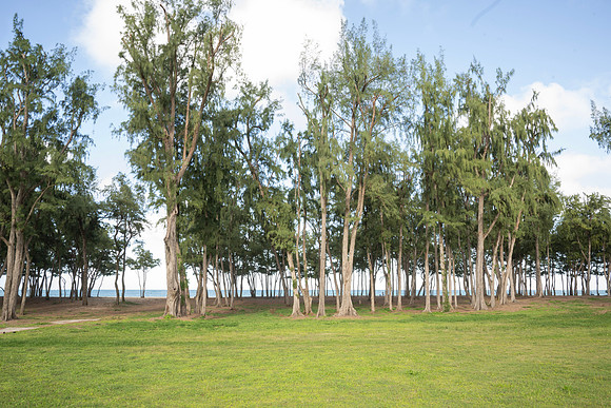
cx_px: 306
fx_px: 417
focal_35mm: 25
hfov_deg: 72.5
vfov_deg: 52.1
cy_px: 204
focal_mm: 24
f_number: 14
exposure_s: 1/10
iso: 100
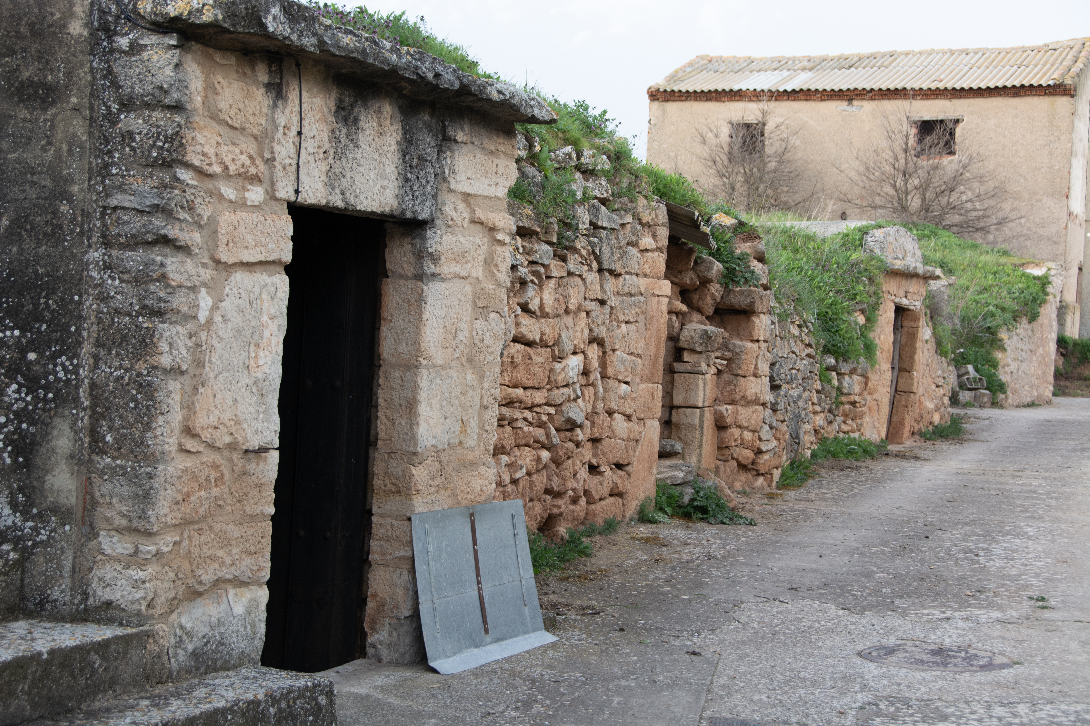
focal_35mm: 66
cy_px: 363
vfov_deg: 20.6
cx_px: 545
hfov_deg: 30.5
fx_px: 1998
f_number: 5.6
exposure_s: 1/125
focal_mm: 44
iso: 320
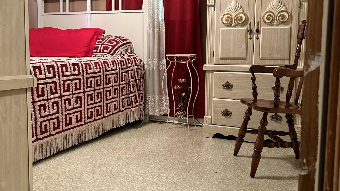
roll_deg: +0.1
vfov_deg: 31.2
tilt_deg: -5.3
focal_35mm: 38
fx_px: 343
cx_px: 169
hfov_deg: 52.8
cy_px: 83
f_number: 1.5
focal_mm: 5.7
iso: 320
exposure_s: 1/60
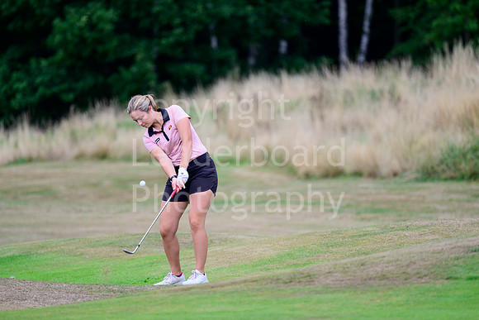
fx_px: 5323
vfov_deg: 3.4
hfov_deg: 5.2
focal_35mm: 400
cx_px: 240
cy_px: 160
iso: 1000
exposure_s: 1/1600
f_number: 5.6
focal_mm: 400
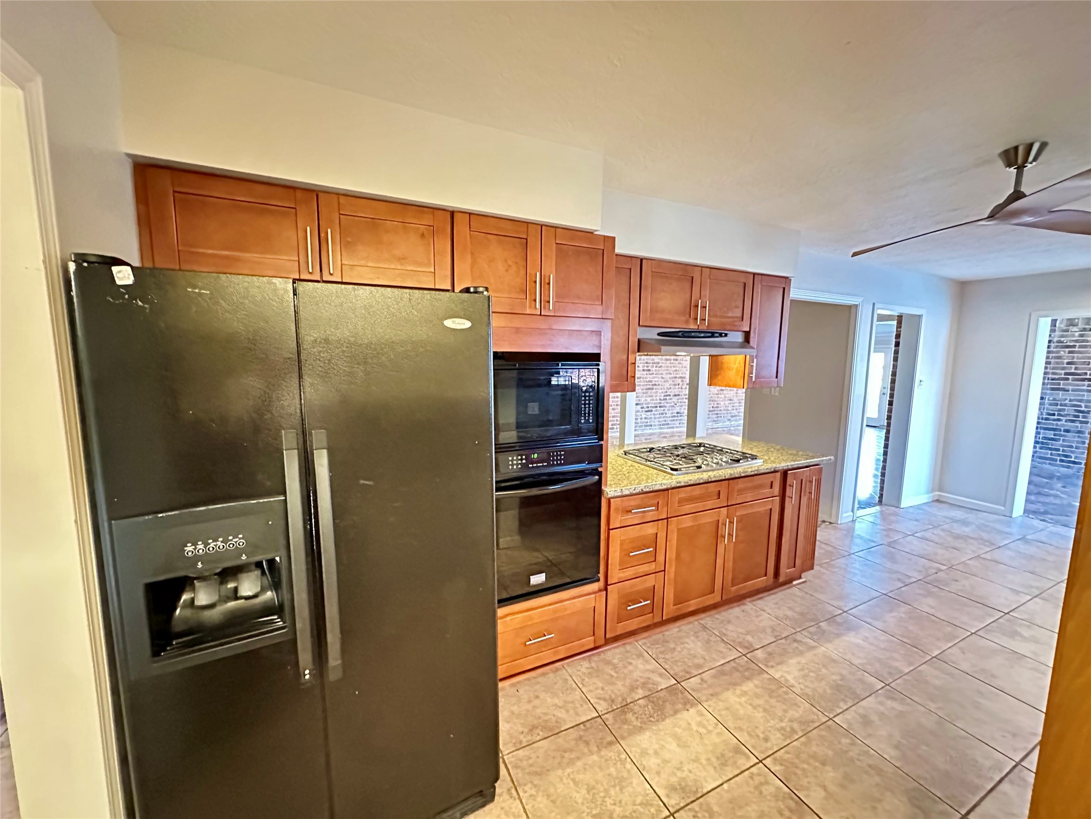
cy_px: 410
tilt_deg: -5.9
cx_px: 546
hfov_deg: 102.1
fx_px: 441
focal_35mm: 14
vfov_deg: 85.7
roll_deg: -1.2
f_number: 2.2
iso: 2500
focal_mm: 2.22
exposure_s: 1/24
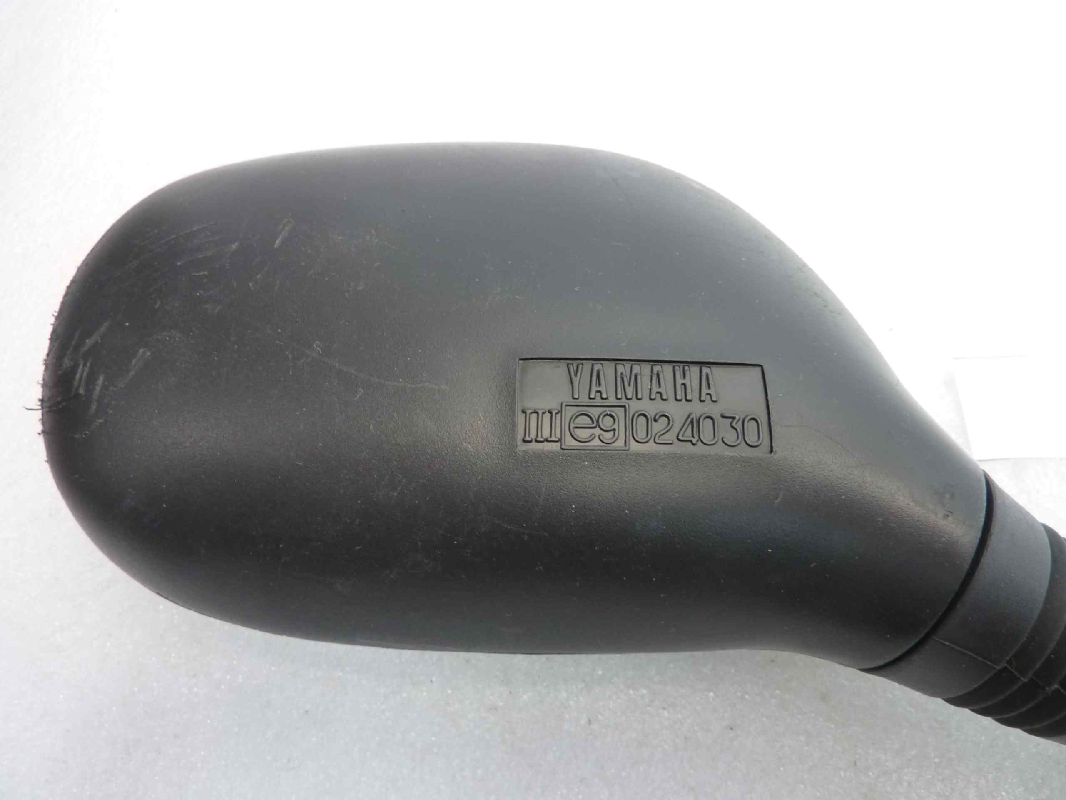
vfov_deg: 54.9
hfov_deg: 69.4
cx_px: 533
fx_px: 770
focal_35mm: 25
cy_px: 400
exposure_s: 1/8
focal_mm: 4.1
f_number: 3.3
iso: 125
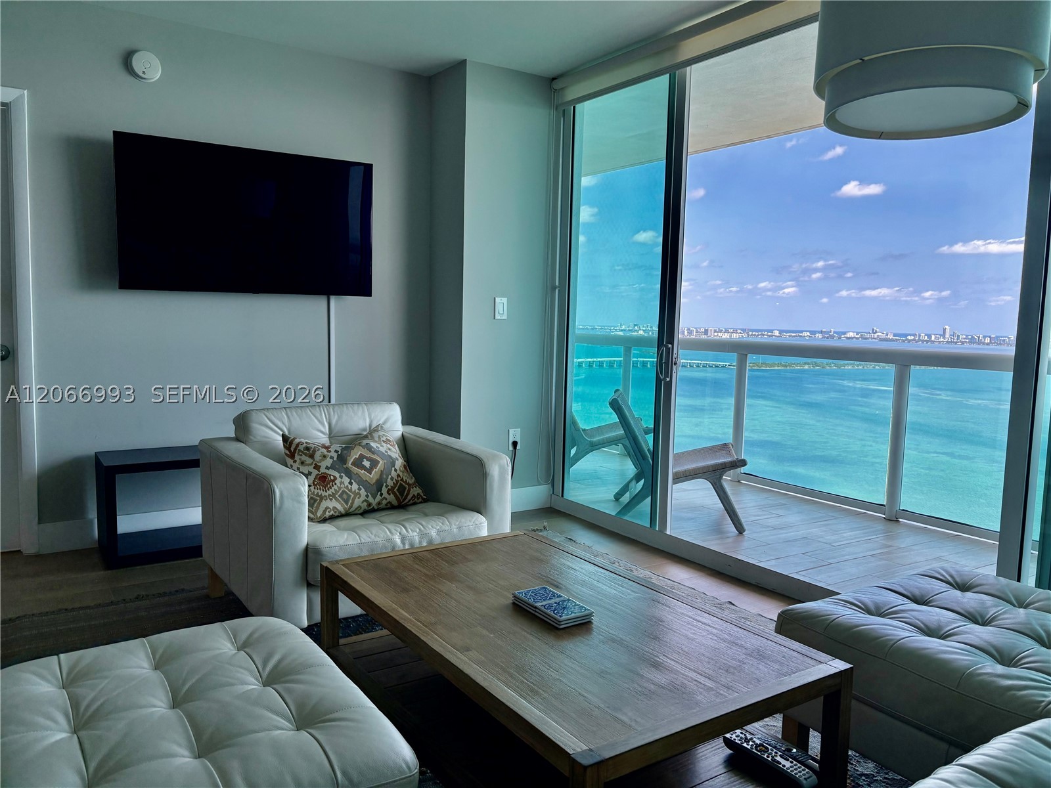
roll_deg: -1.0
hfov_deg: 67.3
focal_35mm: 26
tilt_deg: -5.8
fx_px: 789
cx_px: 526
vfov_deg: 53.1
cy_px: 394
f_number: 1.6
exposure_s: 1/945
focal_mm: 5.96
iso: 64
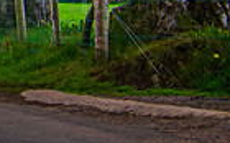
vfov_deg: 3.3
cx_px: -323
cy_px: -213
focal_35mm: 394
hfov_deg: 5.2
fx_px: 2466
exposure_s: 1/100
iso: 500
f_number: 13
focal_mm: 50
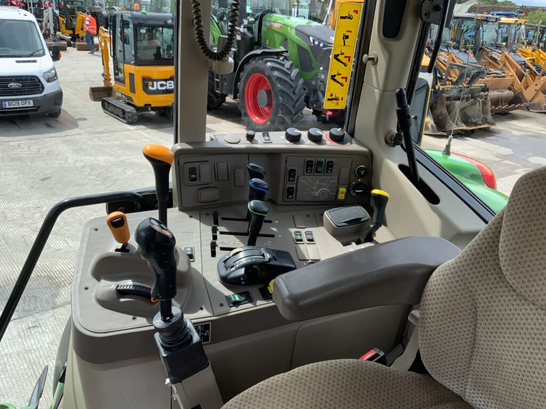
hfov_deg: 61.7
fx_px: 457
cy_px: 204
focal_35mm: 29
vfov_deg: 48.2
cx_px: 273
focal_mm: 3
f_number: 1.8
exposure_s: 1/478
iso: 16
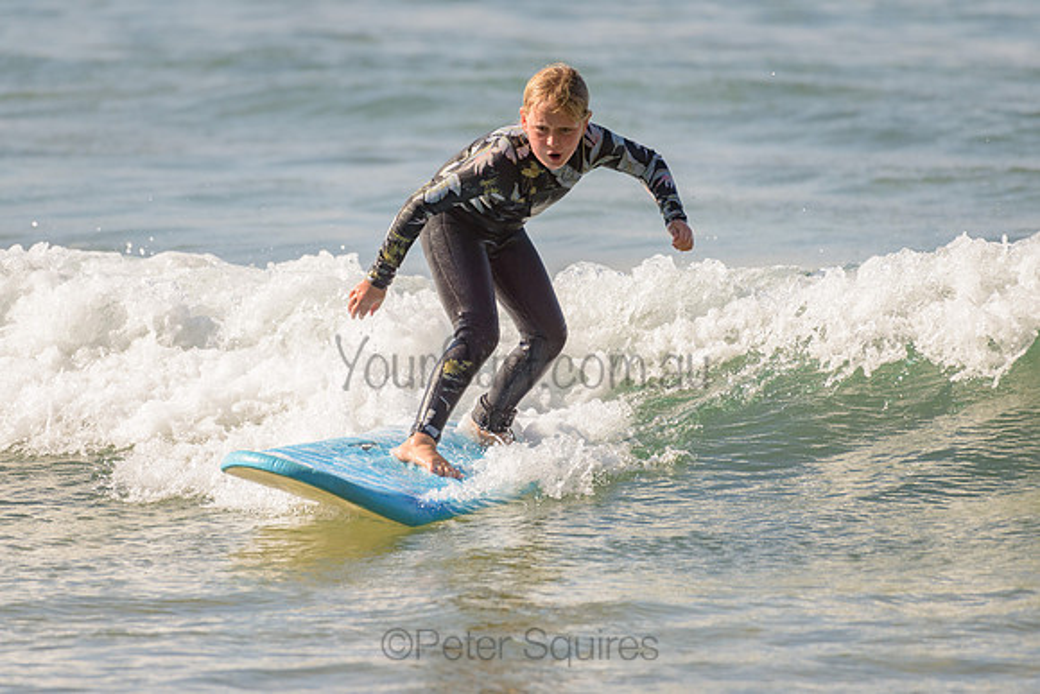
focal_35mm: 613
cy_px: 296
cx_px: 434
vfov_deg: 2.2
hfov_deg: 3.4
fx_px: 17723
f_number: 5.6
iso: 140
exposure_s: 1/2000
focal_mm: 500
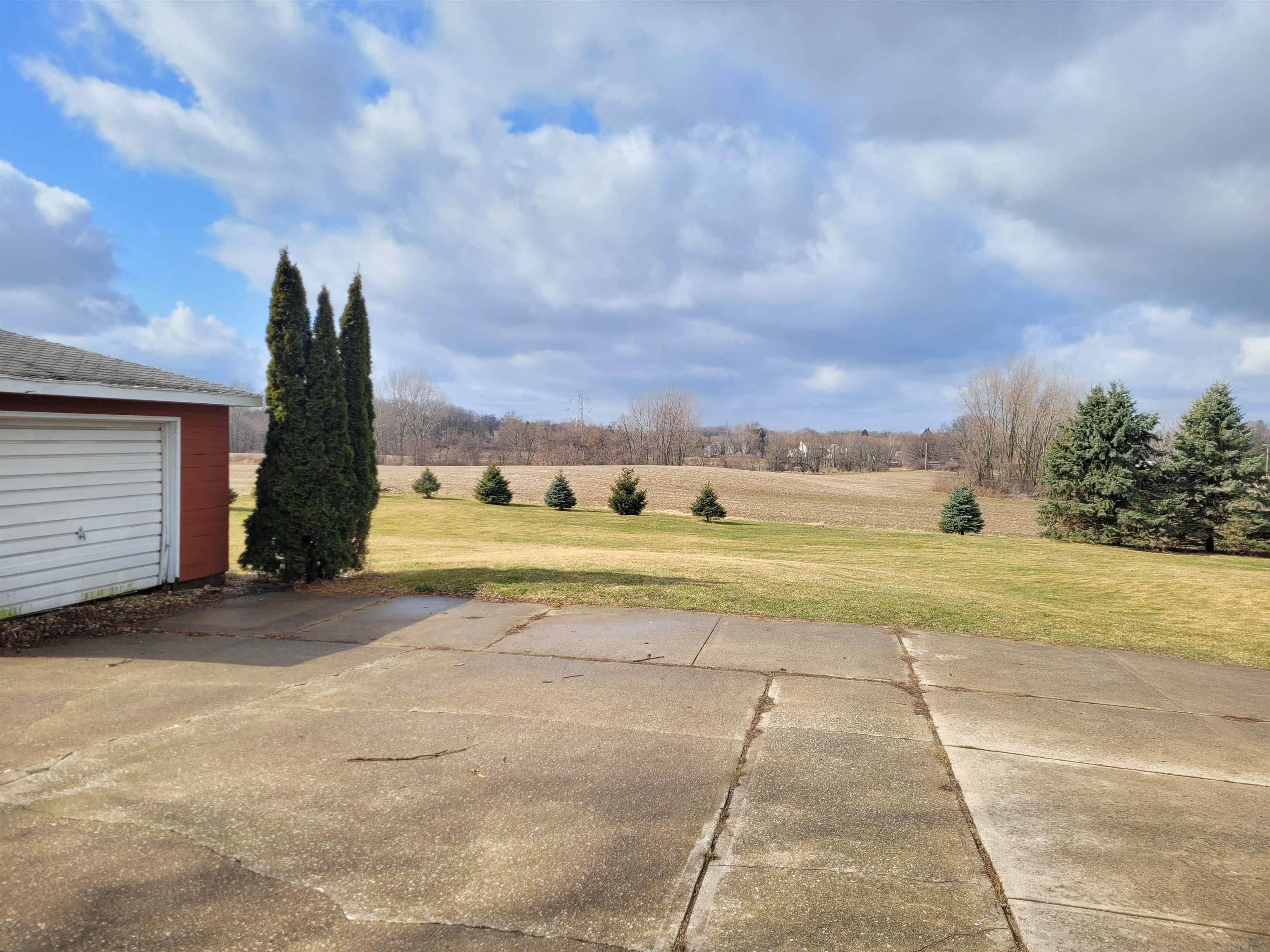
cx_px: 635
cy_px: 476
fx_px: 954
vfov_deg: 53.1
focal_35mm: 26
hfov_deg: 67.3
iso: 40
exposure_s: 1/1525
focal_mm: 5.4
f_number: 1.8
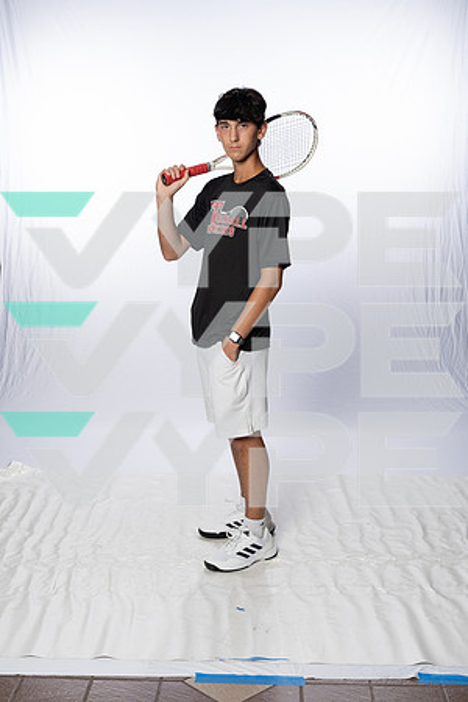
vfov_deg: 41.9
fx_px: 916
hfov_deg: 28.6
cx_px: 234
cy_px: 351
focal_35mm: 47
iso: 640
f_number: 8
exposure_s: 1/250
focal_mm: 47
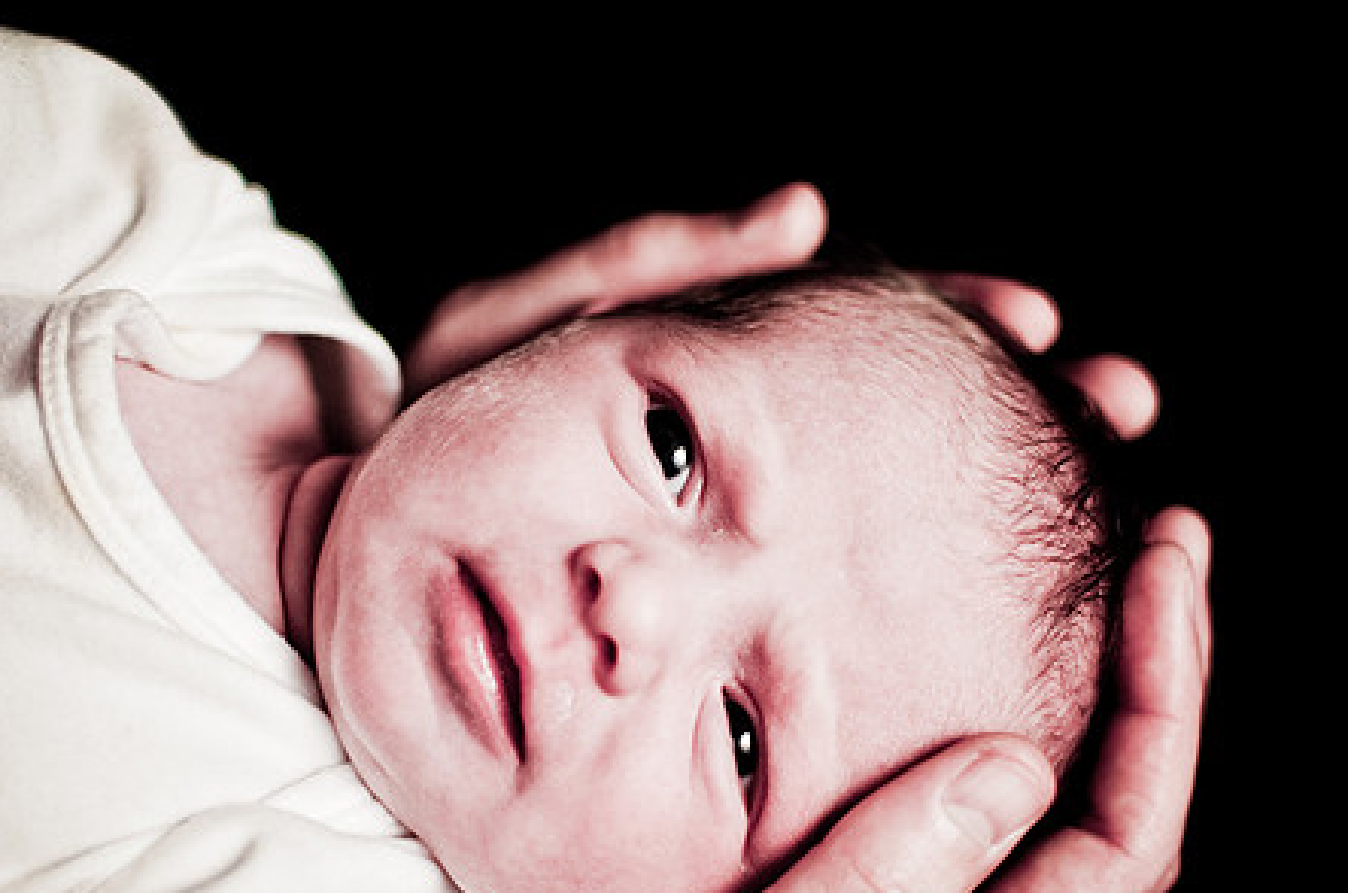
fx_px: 2565
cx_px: 671
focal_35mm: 69
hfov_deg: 29.4
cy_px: 545
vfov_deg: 19.7
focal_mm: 35
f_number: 1.8
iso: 250
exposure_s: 1/320
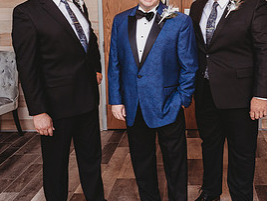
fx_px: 386
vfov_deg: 29.0
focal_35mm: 50
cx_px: 190
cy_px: 72
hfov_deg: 37.5
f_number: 2.8
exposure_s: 1/250
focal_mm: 24
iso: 500
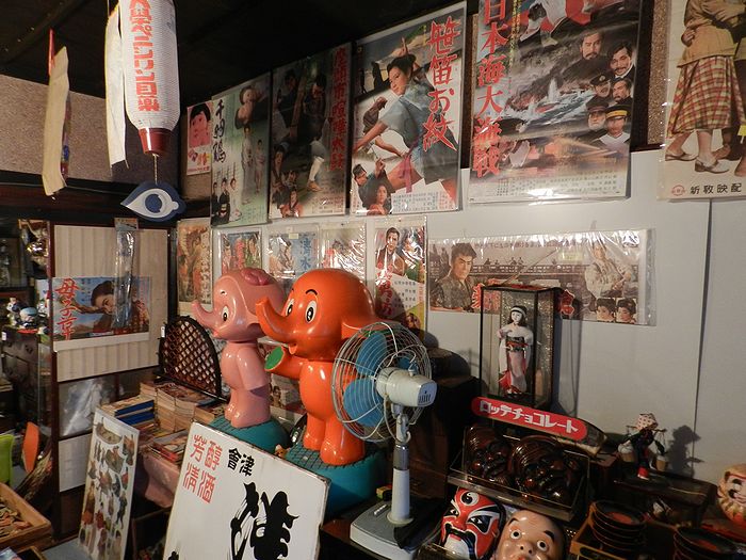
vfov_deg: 58.9
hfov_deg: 73.9
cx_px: 373
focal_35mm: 23
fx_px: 496
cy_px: 280
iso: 400
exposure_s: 1/8
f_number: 3.4
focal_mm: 4
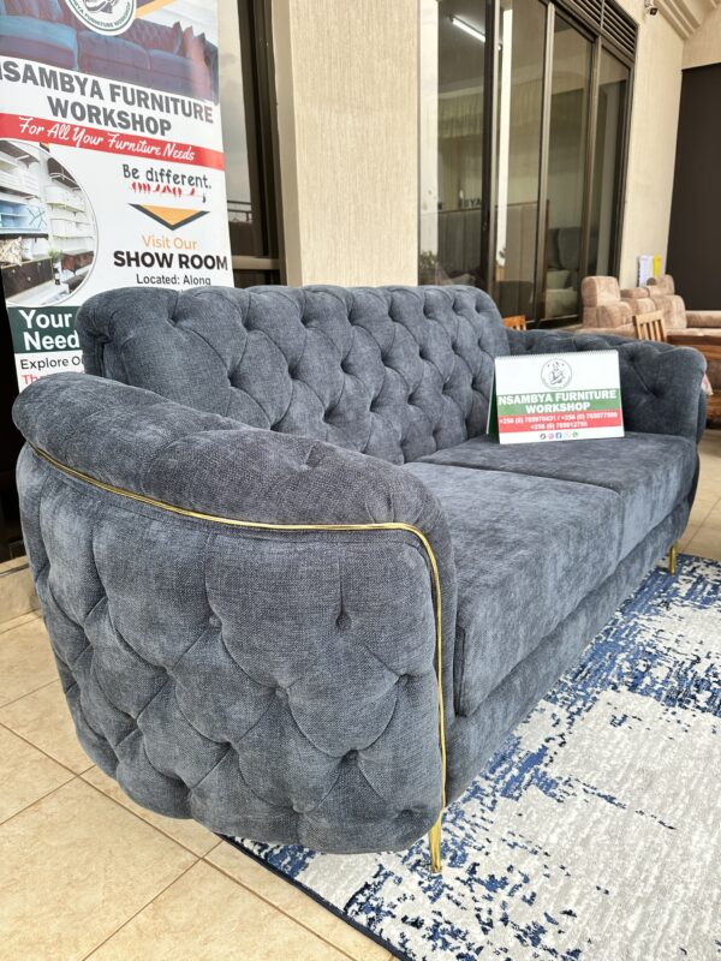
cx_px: 360
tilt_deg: -15.5
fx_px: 667
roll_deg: +0.5
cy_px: 480
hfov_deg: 56.8
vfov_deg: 71.6
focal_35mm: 24
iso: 64
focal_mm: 6.86
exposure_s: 1/230
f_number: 1.78
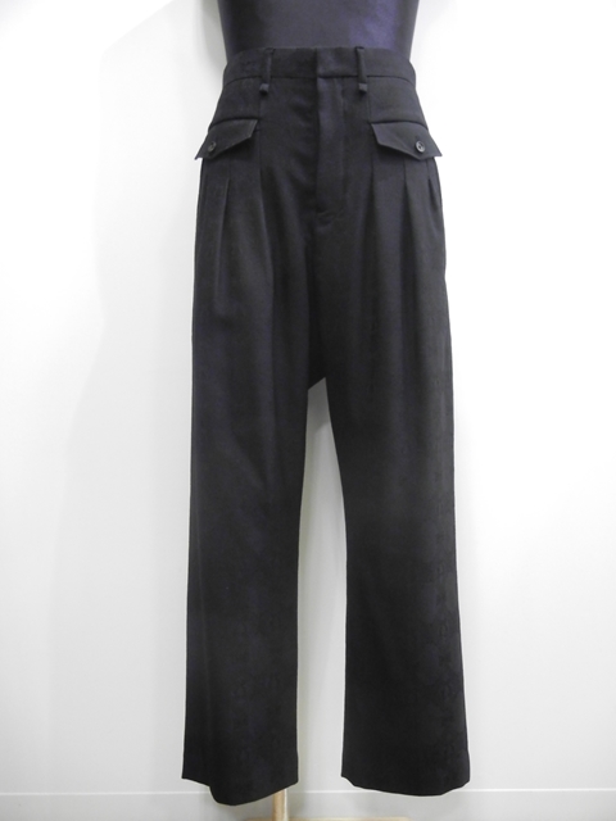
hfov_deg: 46.8
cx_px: 308
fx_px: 712
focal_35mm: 30
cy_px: 410
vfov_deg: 60.0
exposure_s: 1/7.7
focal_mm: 5.4
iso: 200
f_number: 3.5
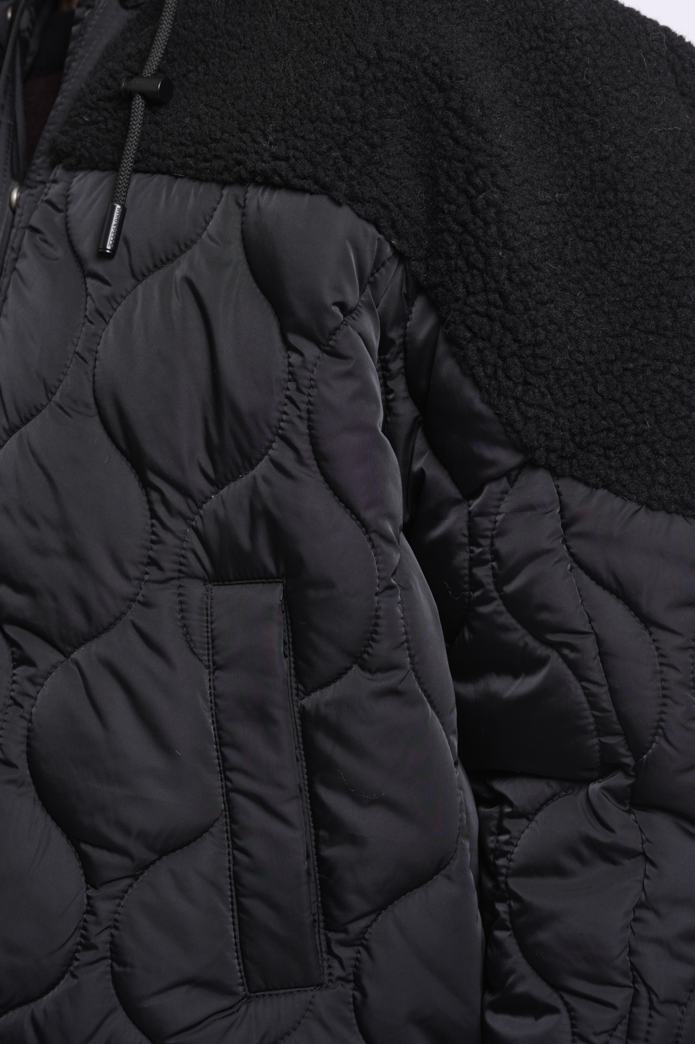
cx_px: 348
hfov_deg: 12.4
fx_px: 3190
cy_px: 522
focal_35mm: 110
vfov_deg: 18.6
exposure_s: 1/160
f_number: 8
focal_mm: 110
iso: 125
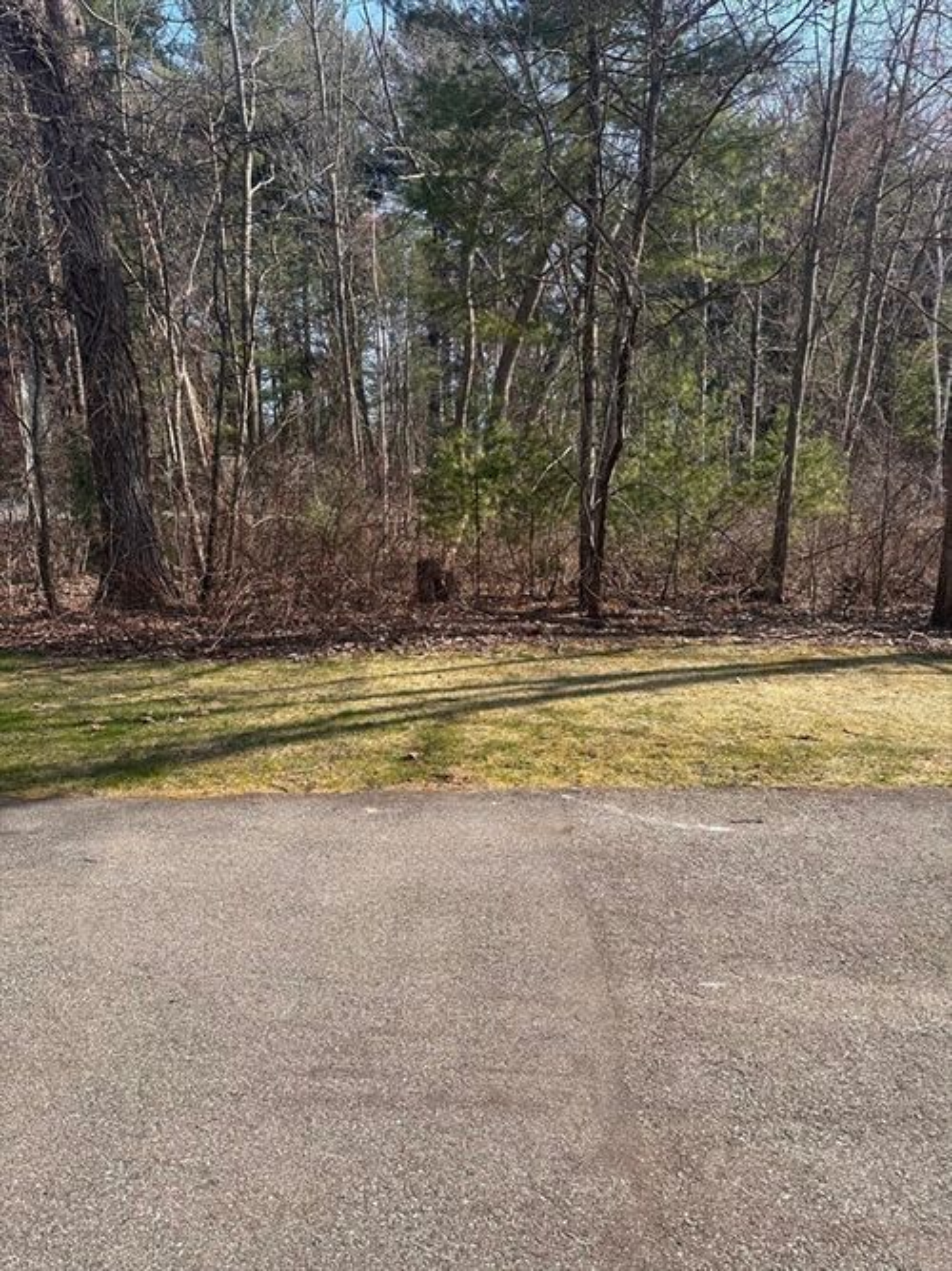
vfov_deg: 71.6
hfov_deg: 56.8
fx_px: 880
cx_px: 476
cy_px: 636
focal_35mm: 24
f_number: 1.78
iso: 80
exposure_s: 1/1517
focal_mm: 6.86
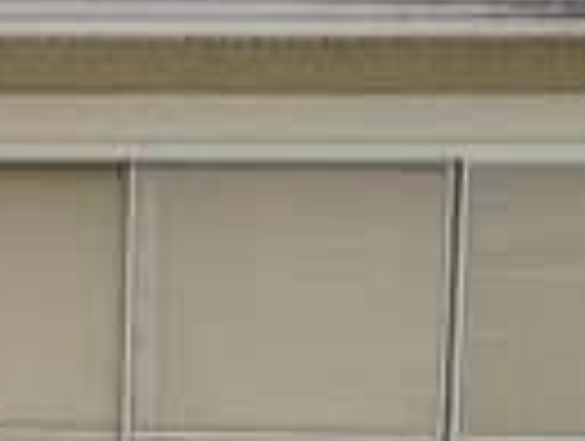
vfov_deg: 8.8
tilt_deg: -8.6
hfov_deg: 11.4
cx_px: -500
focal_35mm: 160
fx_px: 2709
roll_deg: -0.8
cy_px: 846
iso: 50
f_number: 1.5
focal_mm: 5.7
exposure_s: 1/6993
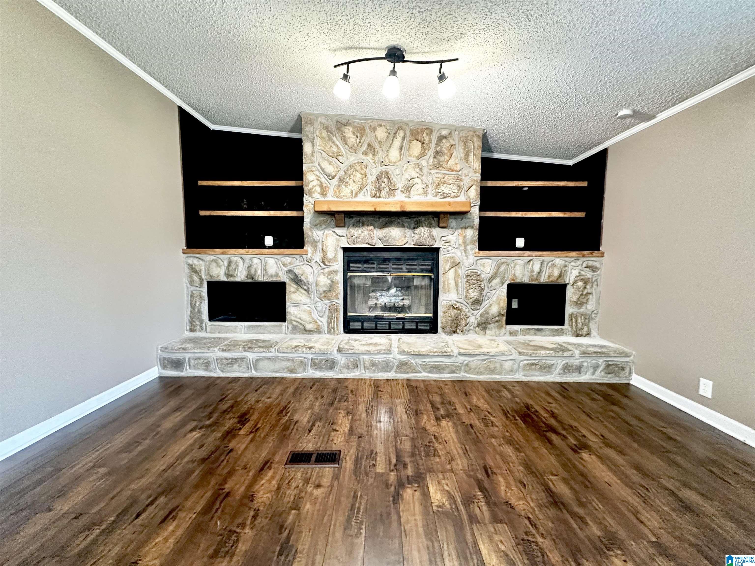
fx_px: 305
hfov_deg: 102.1
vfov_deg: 85.7
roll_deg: +0.4
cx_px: 378
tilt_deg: -4.4
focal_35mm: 14
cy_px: 283
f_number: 2.2
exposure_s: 1/60
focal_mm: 2.22
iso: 640
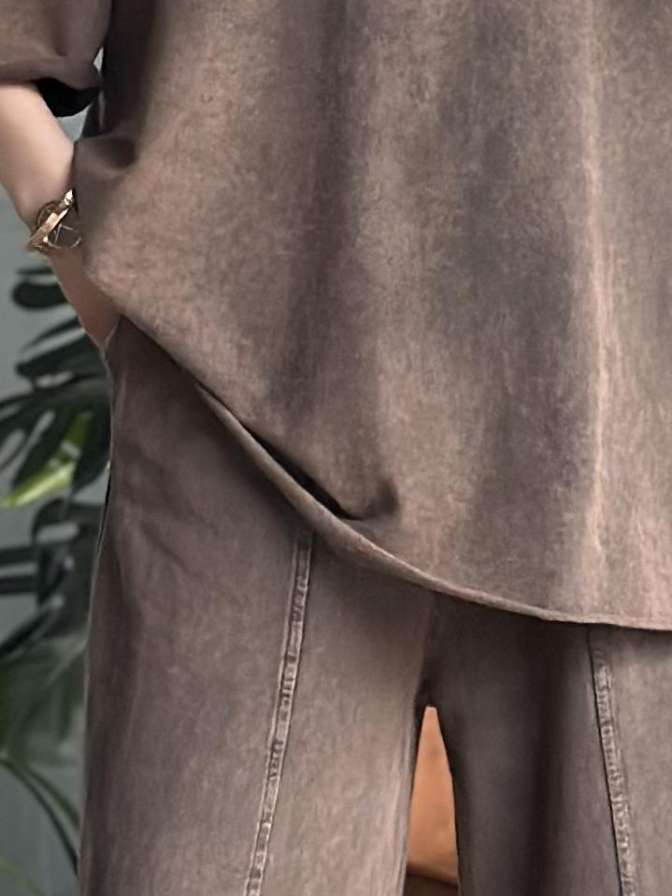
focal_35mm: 202
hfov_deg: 7.4
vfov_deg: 9.8
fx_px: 5226
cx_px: 434
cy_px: 221
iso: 500
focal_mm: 6.86
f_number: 1.78
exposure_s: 1/40
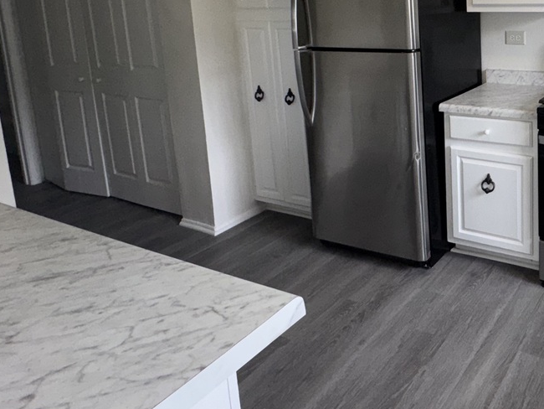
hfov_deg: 51.6
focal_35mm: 31
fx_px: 487
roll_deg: +1.4
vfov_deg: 42.7
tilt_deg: -8.5
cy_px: 62
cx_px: 487
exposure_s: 1/120
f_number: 2.2
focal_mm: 2.22
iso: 80
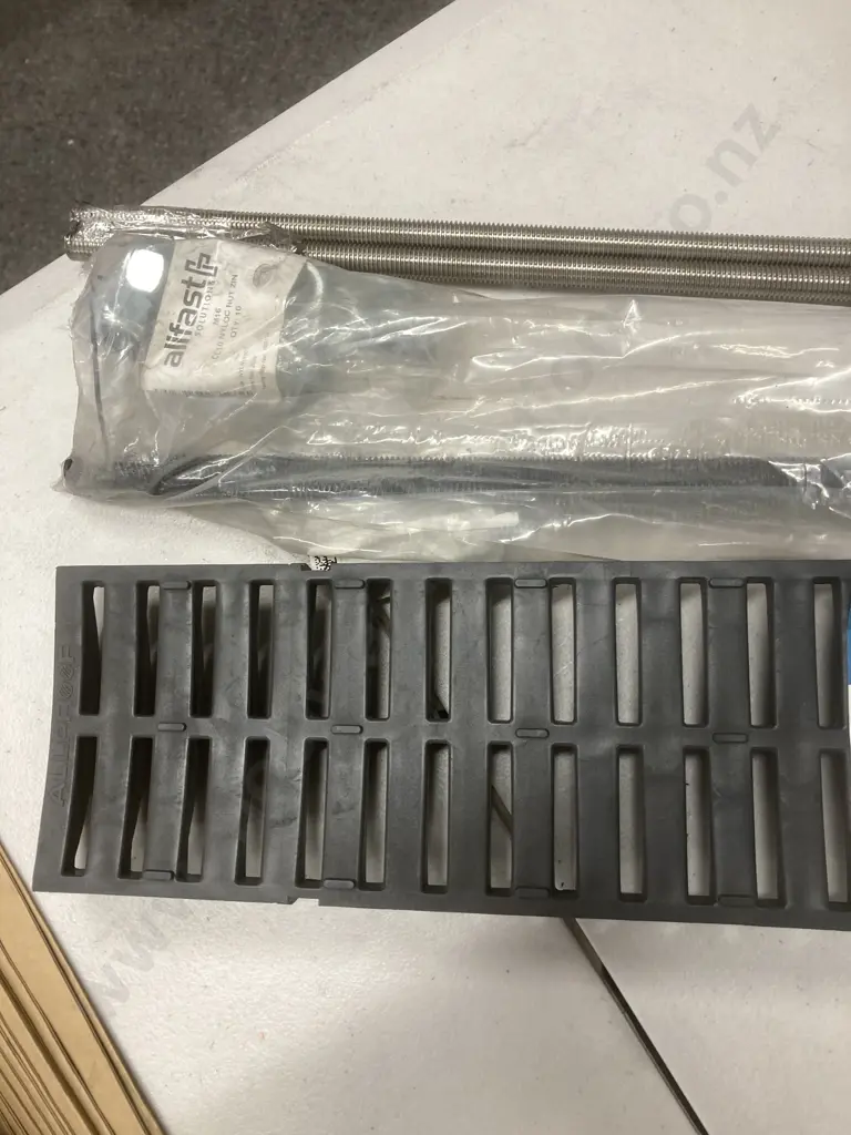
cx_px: 426
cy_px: 568
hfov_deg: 49.7
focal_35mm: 28
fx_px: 918
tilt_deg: -77.2
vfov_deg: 63.4
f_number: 1.8
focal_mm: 3.99
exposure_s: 1/50
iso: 80
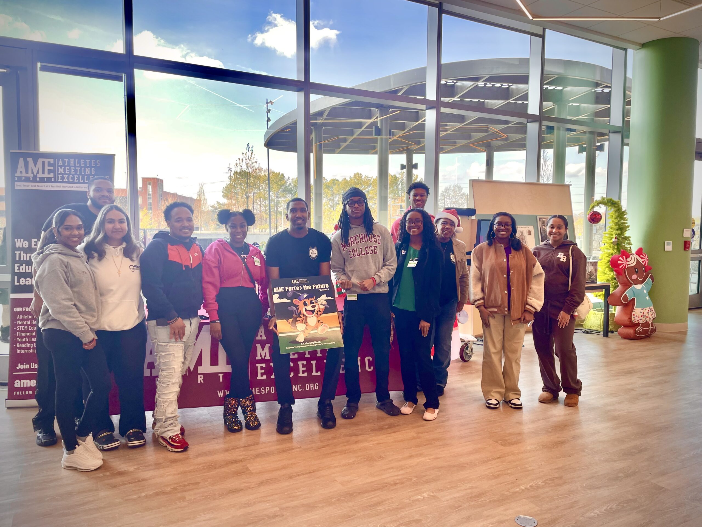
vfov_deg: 53.1
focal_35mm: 26
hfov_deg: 67.3
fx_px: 527
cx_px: 351
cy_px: 264
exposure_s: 1/172
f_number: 1.6
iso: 32
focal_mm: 4.2
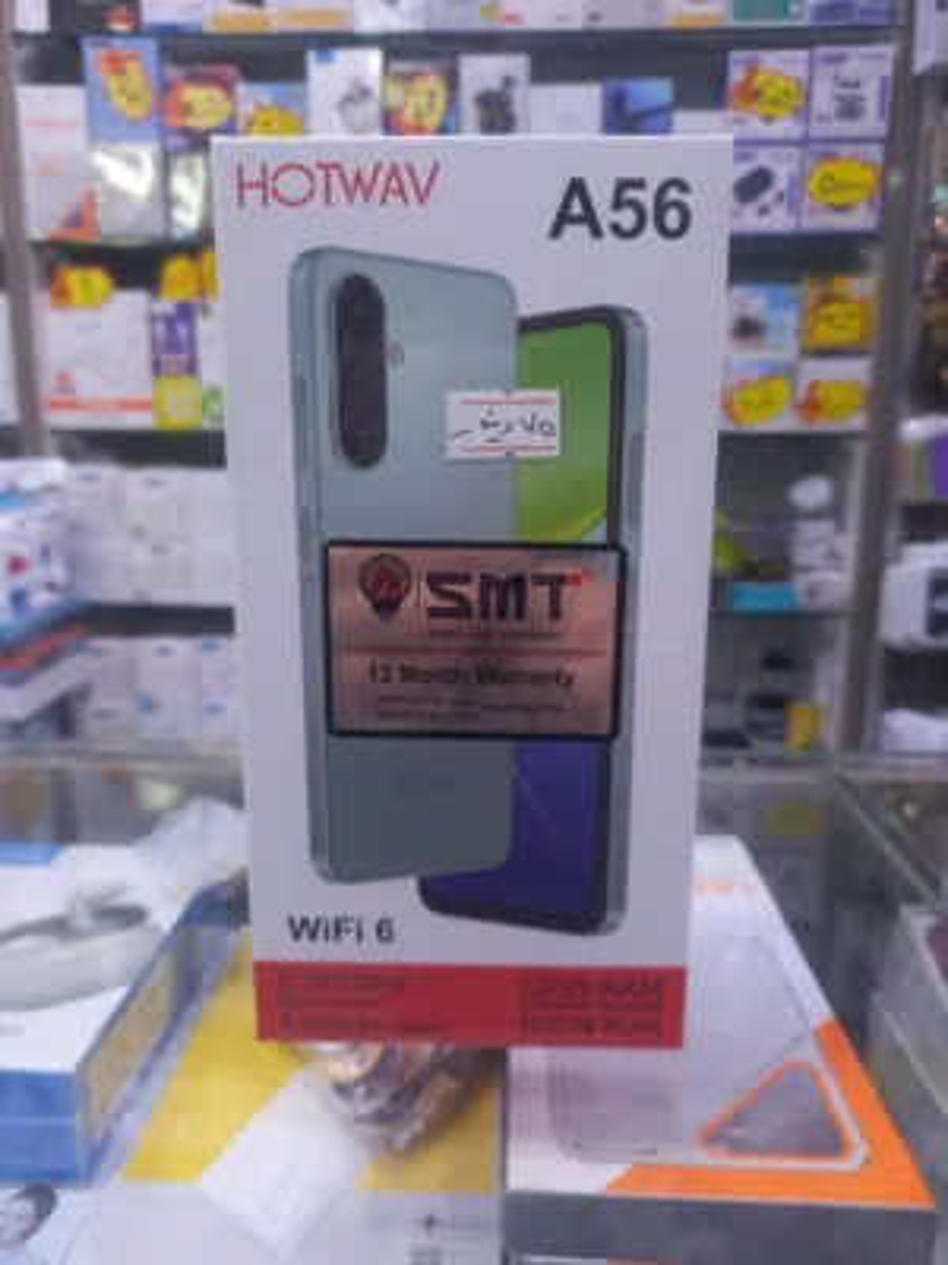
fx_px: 913
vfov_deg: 69.4
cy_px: 632
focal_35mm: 25
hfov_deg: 54.9
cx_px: 474
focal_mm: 4.6
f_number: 2
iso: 160
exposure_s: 1/50
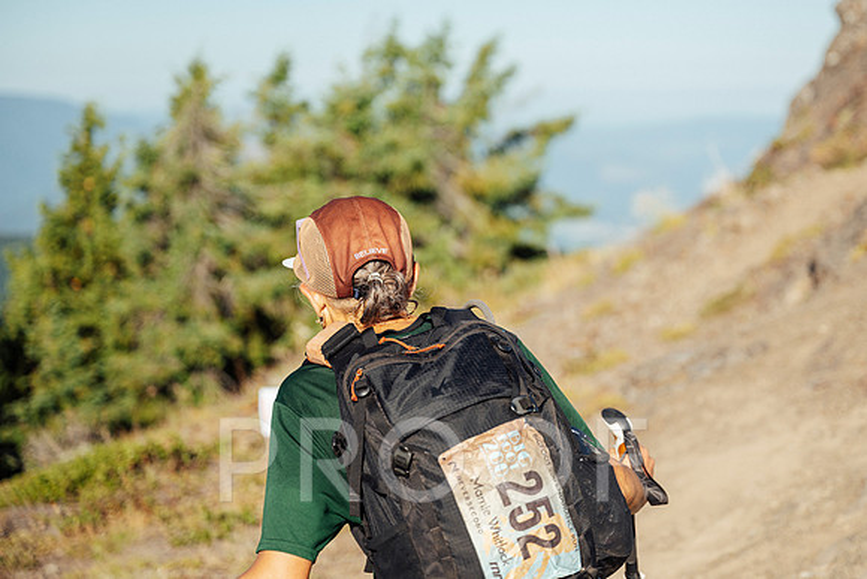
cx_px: 519
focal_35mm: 84
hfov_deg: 24.2
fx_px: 2020
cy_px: 232
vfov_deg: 16.3
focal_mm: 70
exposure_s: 1/1600
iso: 100
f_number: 2.8
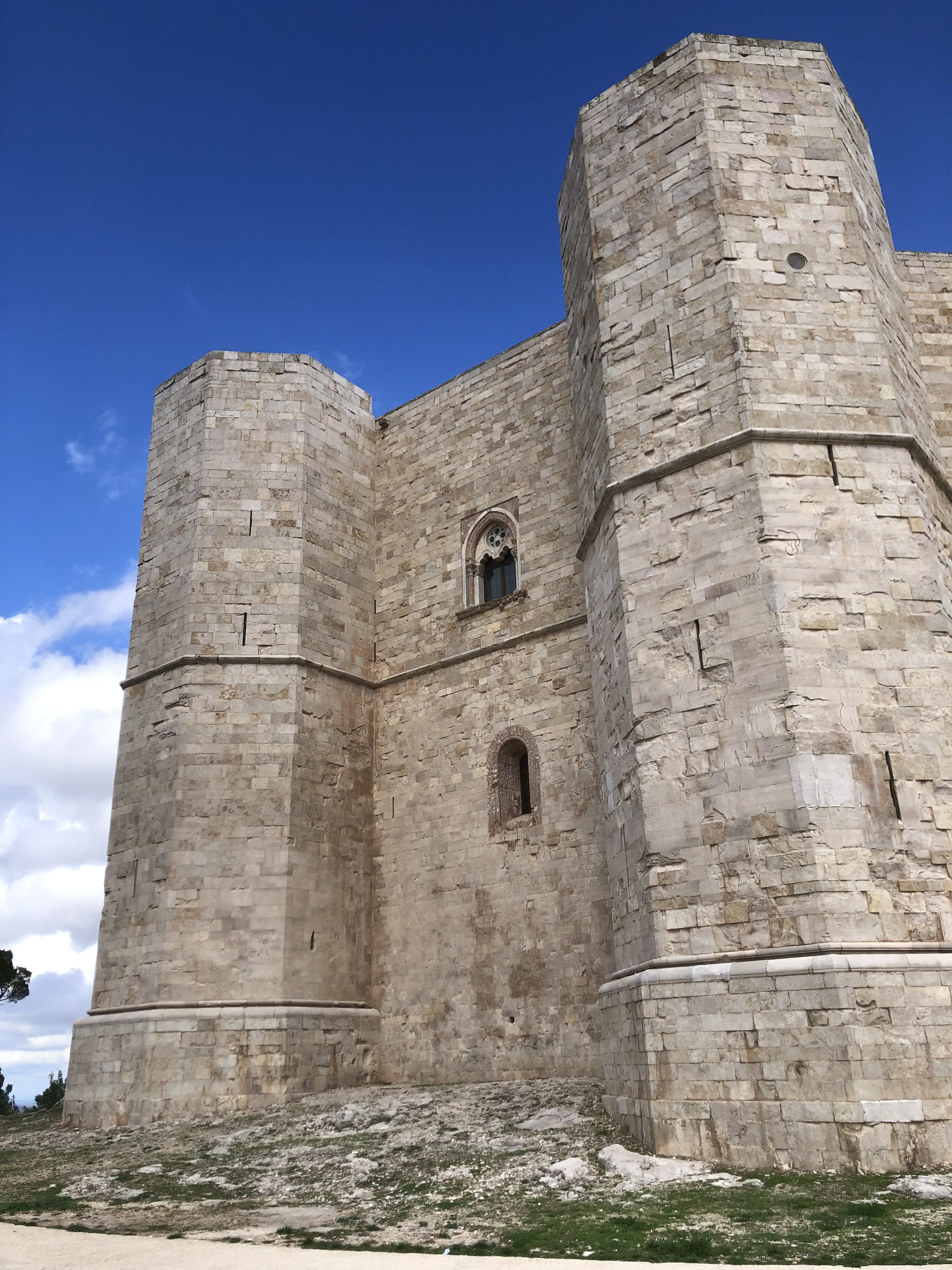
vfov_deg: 63.4
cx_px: 476
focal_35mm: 28
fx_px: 1027
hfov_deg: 49.7
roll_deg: +2.0
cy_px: 635
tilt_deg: +23.1
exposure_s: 1/1869
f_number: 1.8
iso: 20
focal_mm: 4
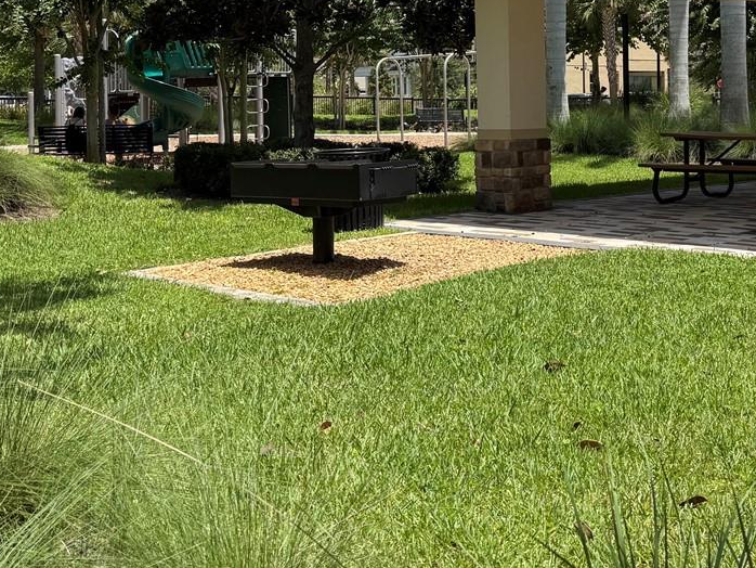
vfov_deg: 25.9
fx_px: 1202
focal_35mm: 55
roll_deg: +0.9
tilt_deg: -1.1
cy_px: 85
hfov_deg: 33.9
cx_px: 608
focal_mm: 6.76
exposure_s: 1/3247
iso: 80
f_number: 1.78
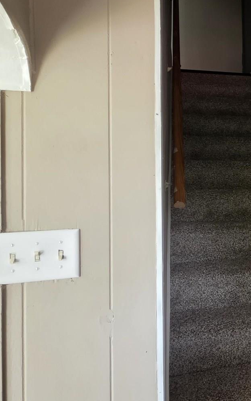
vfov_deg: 59.6
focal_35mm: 32
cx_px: 330
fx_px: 350
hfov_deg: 30.6
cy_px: 183
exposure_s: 1/60
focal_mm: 2.2
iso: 200
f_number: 1.9
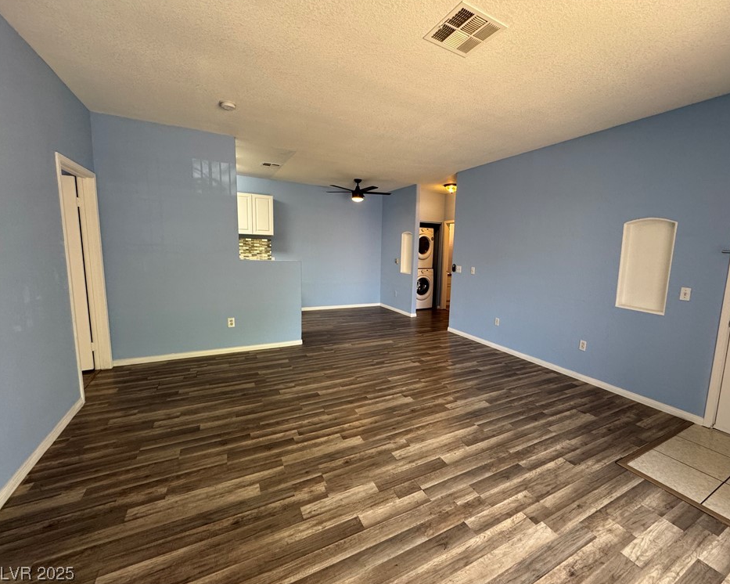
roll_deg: -2.1
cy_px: 290
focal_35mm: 15
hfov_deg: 96.6
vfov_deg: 84.0
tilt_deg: -8.6
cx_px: 396
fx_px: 324
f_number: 2.2
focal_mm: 2.22
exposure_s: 1/60
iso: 250
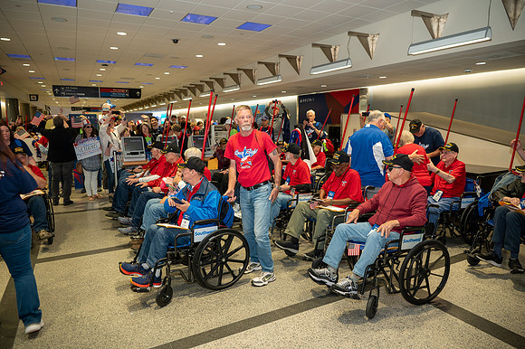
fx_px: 350
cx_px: 262
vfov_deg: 53.1
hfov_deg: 73.8
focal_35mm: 24
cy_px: 174
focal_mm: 24
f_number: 4.5
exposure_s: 1/40
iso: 900
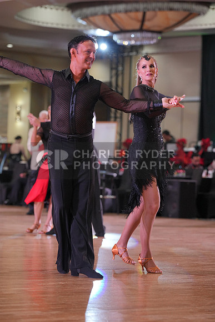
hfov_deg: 10.3
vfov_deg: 15.4
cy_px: 161
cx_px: 108
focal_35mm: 133
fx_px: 1191
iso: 2000
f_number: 4
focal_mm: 133
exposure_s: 1/400
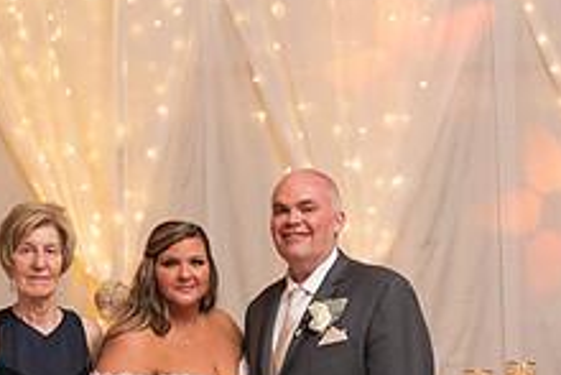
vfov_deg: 12.9
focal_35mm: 105
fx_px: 1637
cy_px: 396
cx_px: -4
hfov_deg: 18.9
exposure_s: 1/125
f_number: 2.8
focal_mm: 35
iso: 640
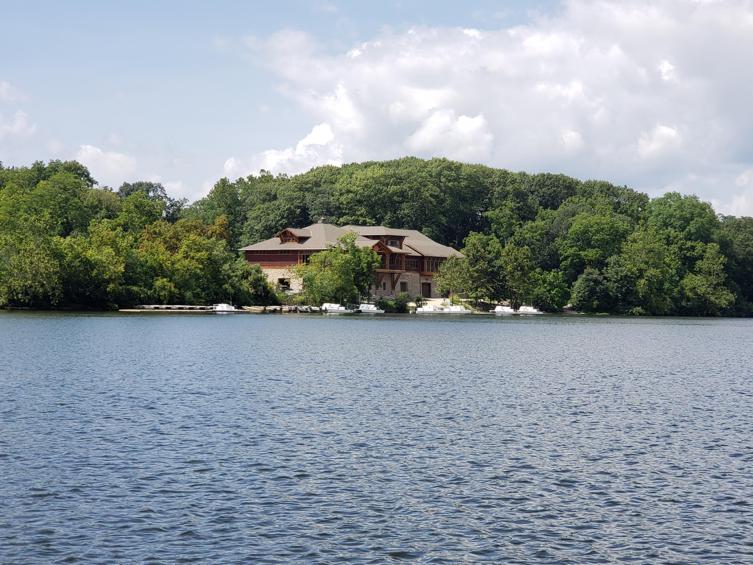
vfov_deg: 28.0
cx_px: 376
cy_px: 282
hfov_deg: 36.8
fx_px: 1131
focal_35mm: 52
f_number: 2.4
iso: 32
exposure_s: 1/598
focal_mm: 6
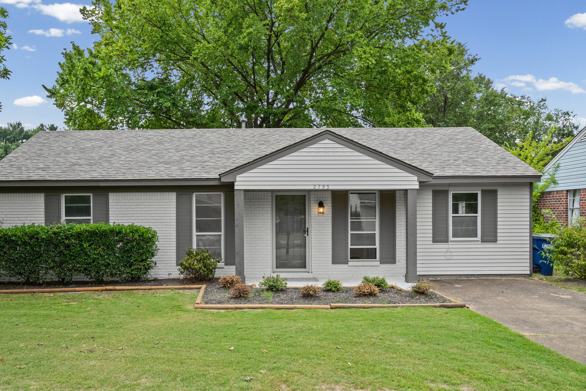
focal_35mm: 34
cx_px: 258
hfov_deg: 55.6
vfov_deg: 38.9
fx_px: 554
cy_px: 207
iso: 1000
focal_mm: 30
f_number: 9.5
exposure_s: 1/250
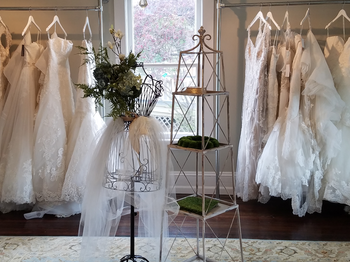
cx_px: 168
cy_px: 93
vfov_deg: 33.4
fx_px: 435
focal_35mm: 43
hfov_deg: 43.8
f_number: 1.7
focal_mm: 4.2
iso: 64
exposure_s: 1/60
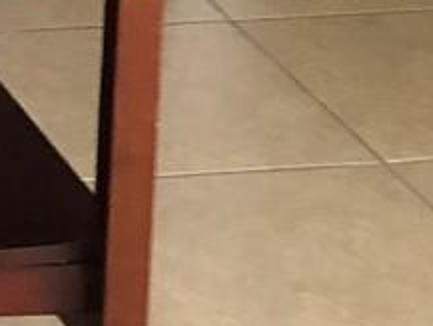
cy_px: -544
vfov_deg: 6.7
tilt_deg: -9.8
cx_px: -519
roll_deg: +1.9
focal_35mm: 206
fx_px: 2578
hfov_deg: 8.9
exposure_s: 1/13
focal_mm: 4
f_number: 1.8
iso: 100
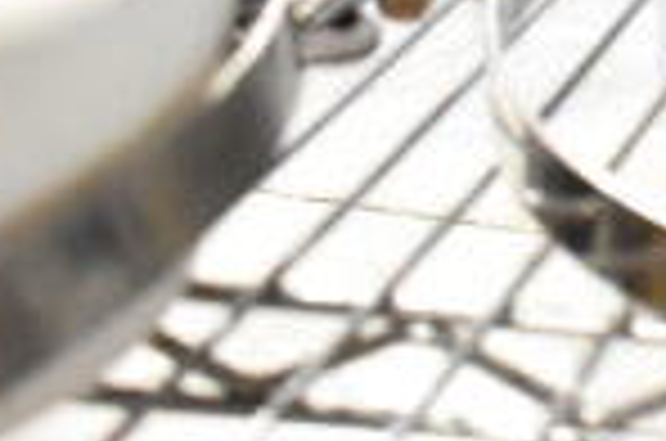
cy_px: -227
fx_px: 2289
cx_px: 1161
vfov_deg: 10.6
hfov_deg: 14.7
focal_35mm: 124
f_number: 3.5
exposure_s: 1/30
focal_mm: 20
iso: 2800
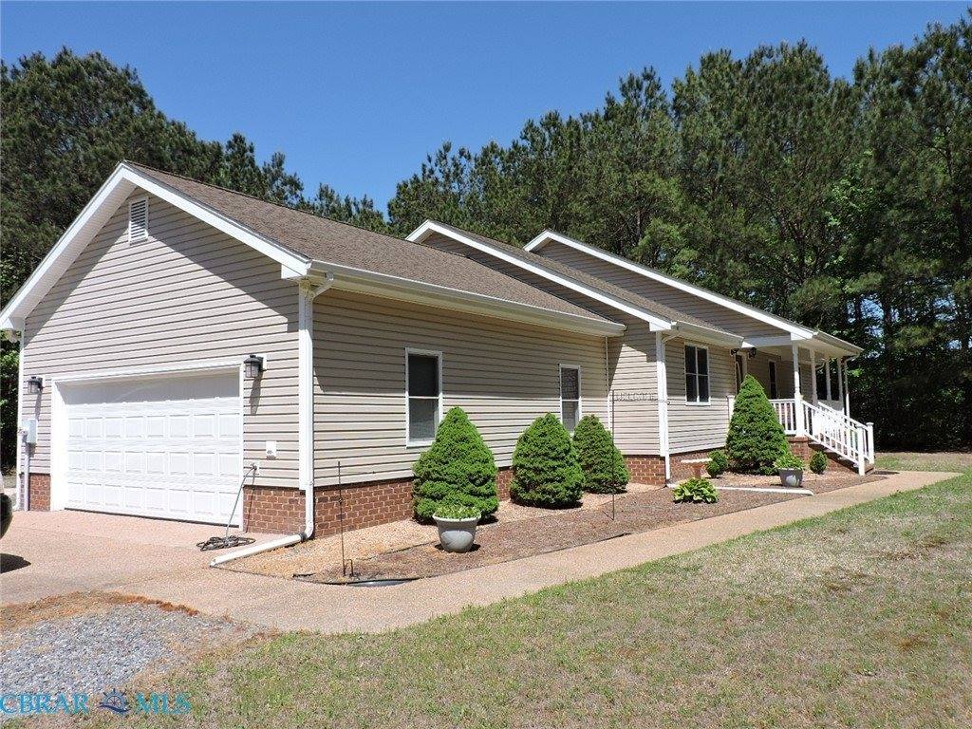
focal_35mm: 28
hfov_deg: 63.4
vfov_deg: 49.7
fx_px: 786
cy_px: 364
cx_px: 486
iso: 100
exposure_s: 1/1250
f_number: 3.1
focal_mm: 5
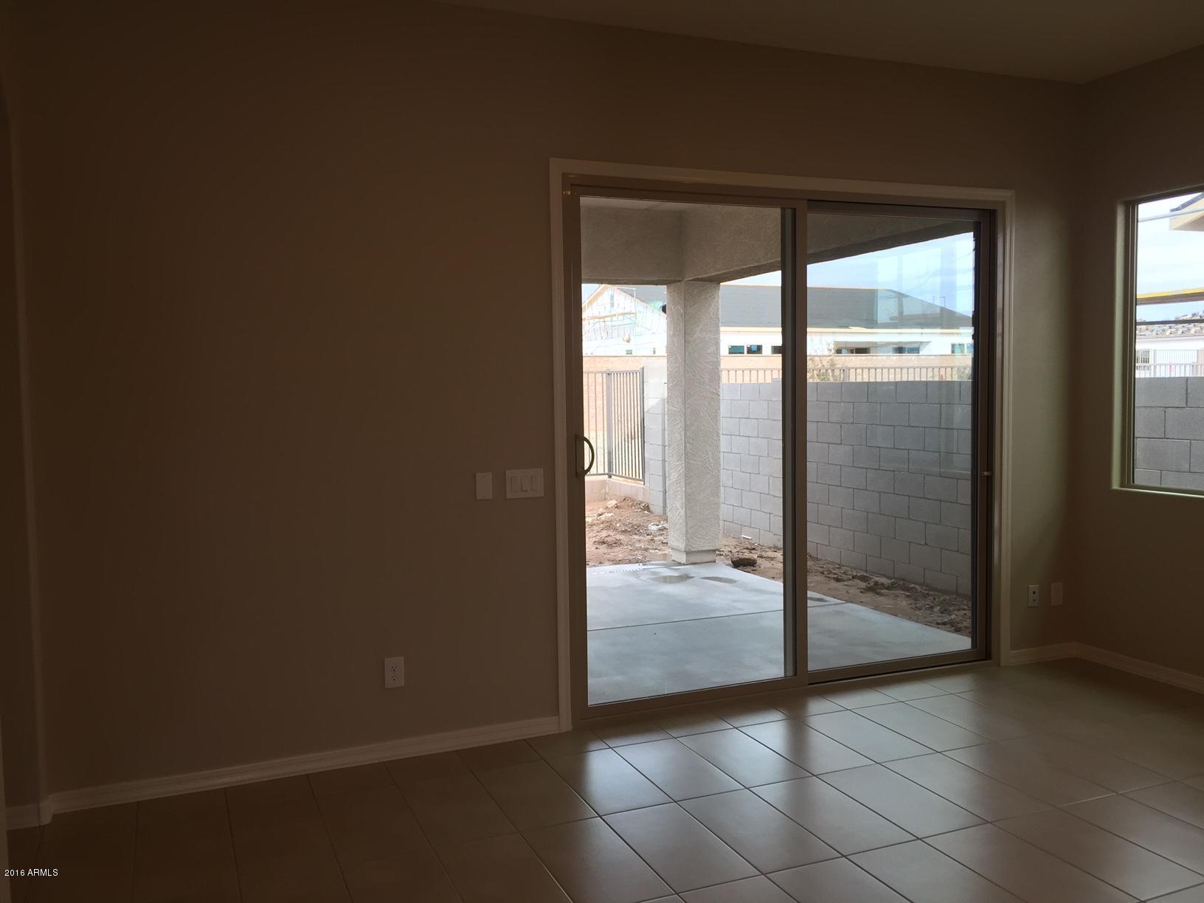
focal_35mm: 29
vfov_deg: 48.2
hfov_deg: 61.7
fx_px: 1009
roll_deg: +1.5
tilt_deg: -2.9
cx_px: 602
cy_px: 452
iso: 32
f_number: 2.2
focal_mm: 4.15
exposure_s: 1/60
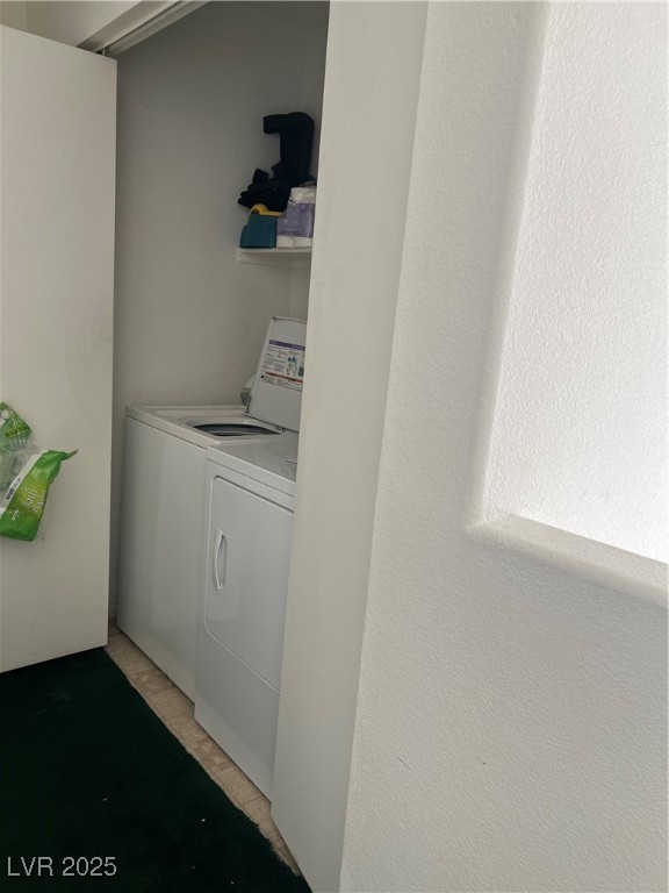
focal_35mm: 26
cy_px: 446
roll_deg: -4.8
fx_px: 670
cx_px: 334
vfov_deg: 67.3
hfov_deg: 53.1
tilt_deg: -12.0
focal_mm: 5.7
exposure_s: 1/121
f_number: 1.5
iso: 80
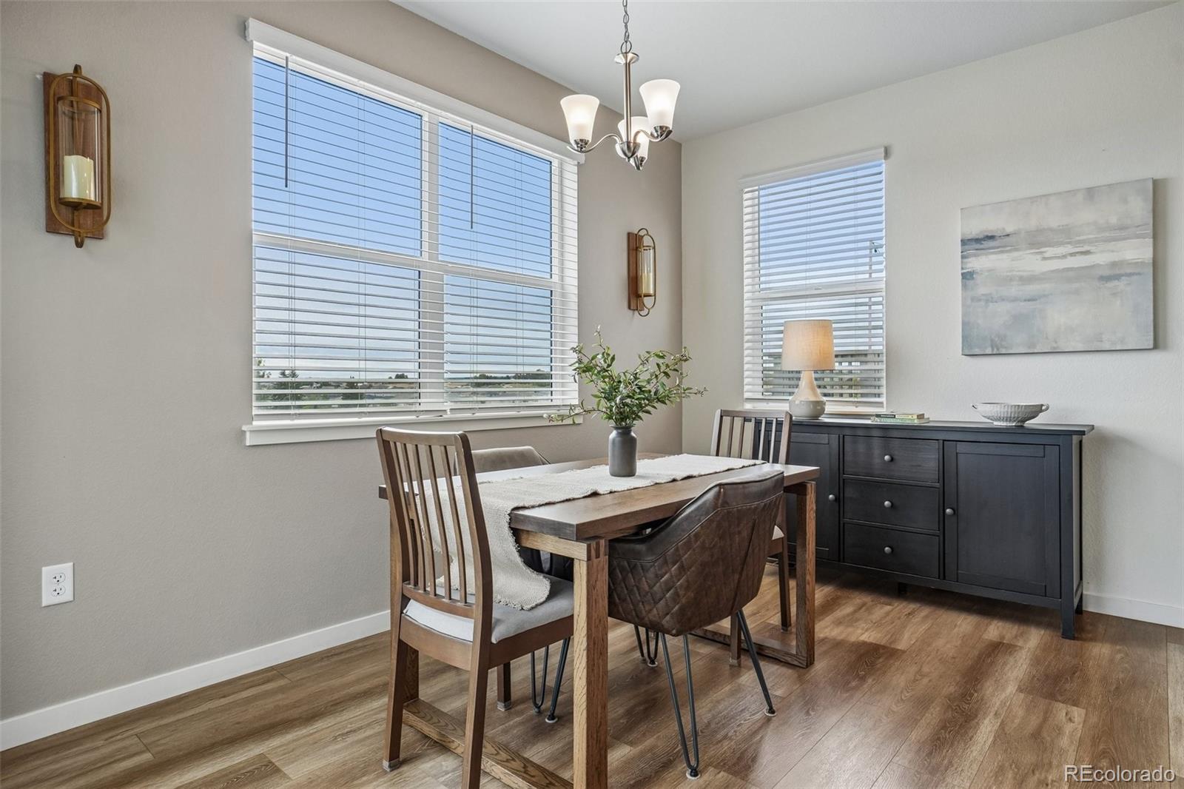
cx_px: 592
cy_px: 394
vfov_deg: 63.2
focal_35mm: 20
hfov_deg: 85.4
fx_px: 641
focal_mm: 13
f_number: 8
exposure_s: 1/80
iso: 400
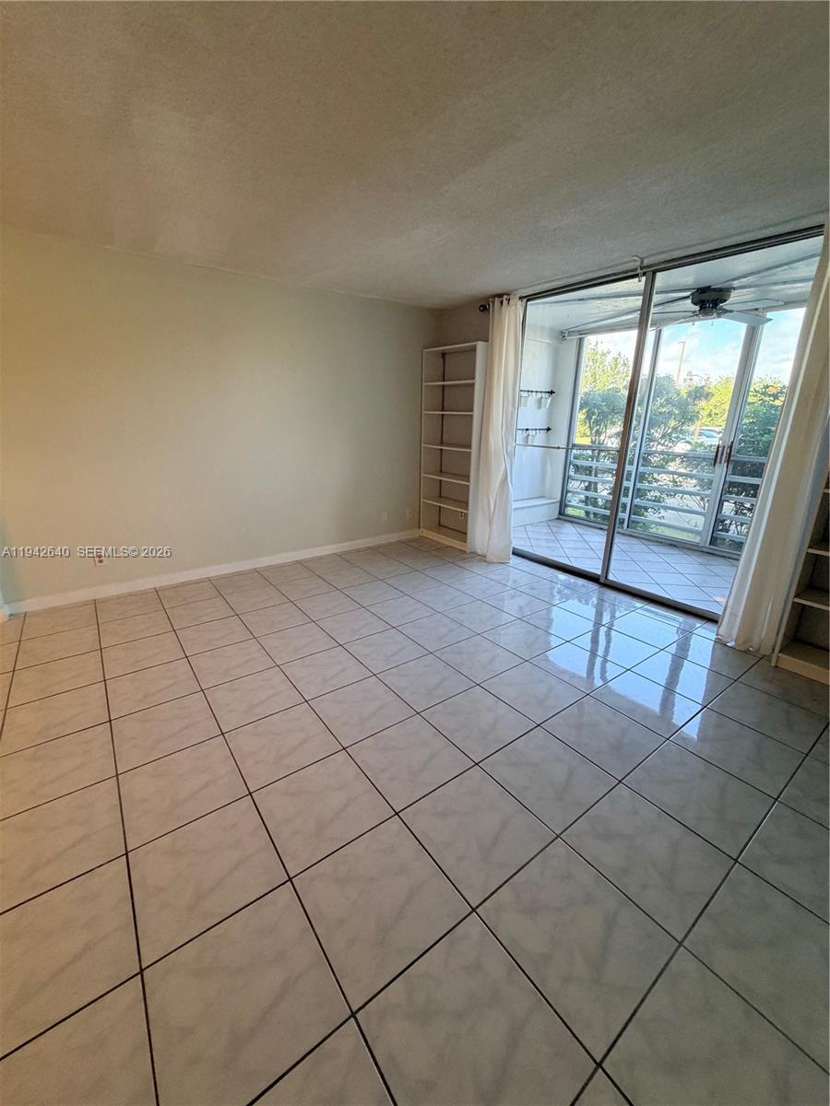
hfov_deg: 85.7
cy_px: 553
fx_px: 448
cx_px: 415
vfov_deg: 102.1
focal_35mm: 14
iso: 160
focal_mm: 2.22
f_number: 2.2
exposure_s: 1/120
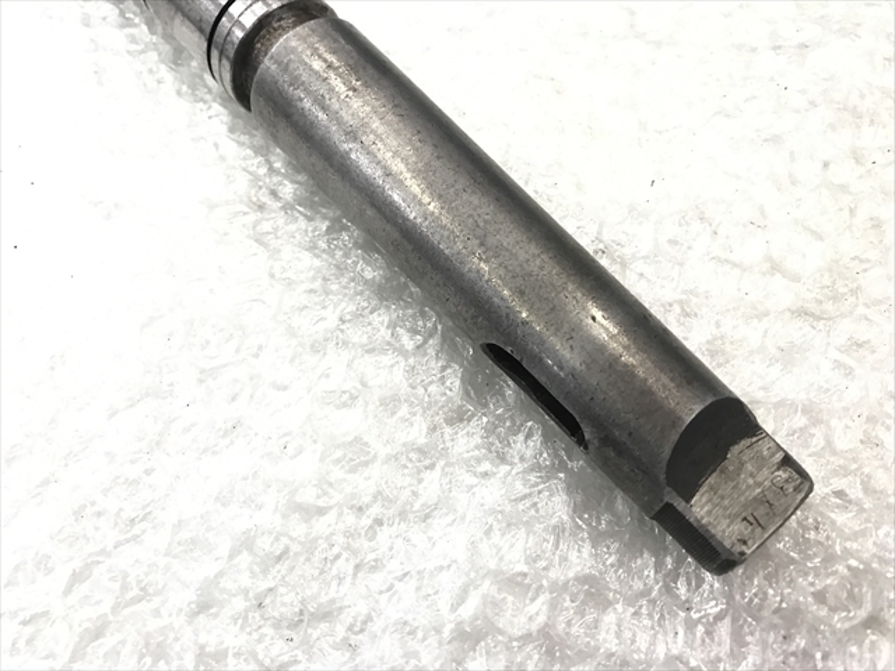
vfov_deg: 49.7
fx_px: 724
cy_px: 336
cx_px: 448
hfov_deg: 63.4
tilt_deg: -64.9
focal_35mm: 28
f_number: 1.8
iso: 40
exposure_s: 1/30
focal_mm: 3.99
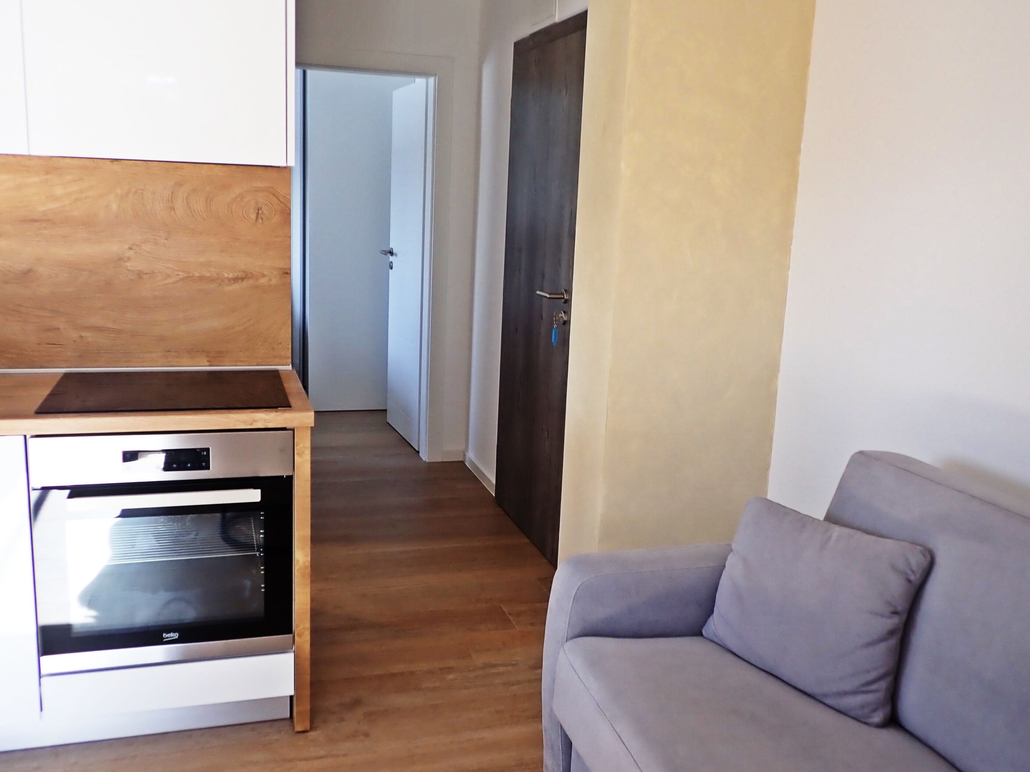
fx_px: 893
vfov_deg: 46.8
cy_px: 386
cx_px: 515
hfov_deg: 60.0
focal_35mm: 30
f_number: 2.3
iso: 100
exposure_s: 1/80
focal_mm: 5.5
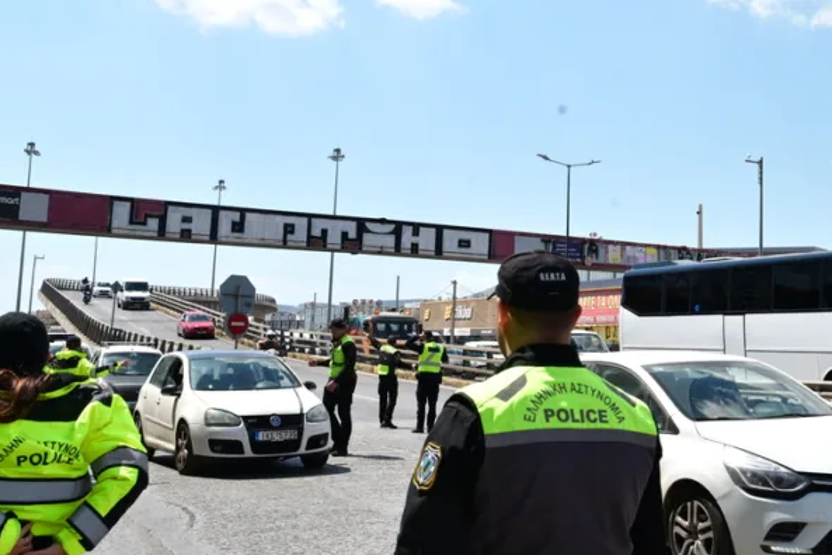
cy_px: 133
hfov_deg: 34.4
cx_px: 608
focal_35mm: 57
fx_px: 1317
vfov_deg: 23.5
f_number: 11
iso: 320
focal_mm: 33
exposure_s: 1/320
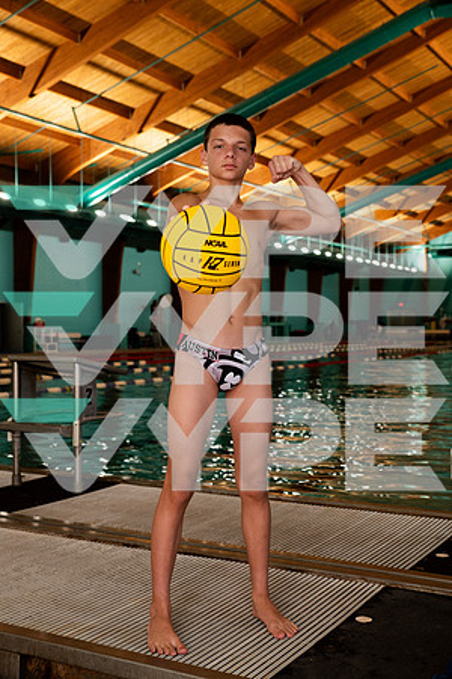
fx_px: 866
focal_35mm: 46
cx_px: 226
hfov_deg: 29.2
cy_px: 340
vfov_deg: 42.7
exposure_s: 1/200
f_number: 5
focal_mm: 46
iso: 800
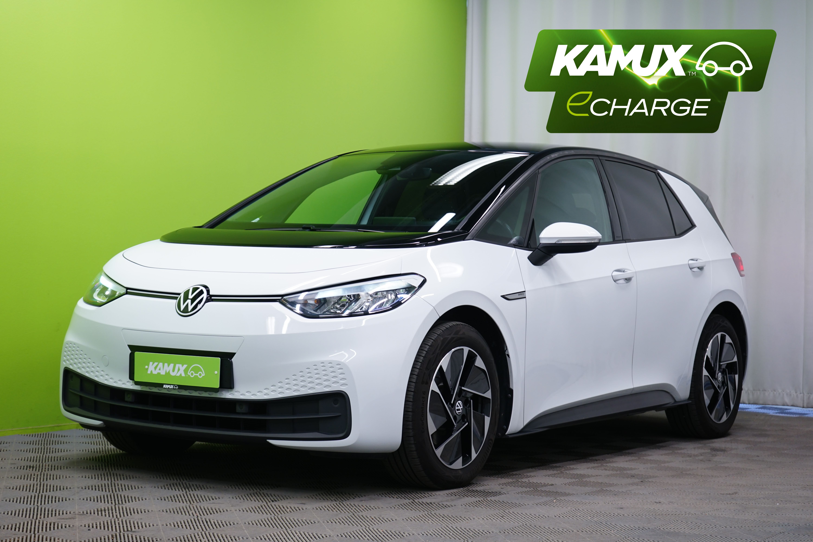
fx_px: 1581
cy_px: 271
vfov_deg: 19.5
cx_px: 406
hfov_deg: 28.8
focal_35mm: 70
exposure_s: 1/13
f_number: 5.6
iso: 400
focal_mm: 70
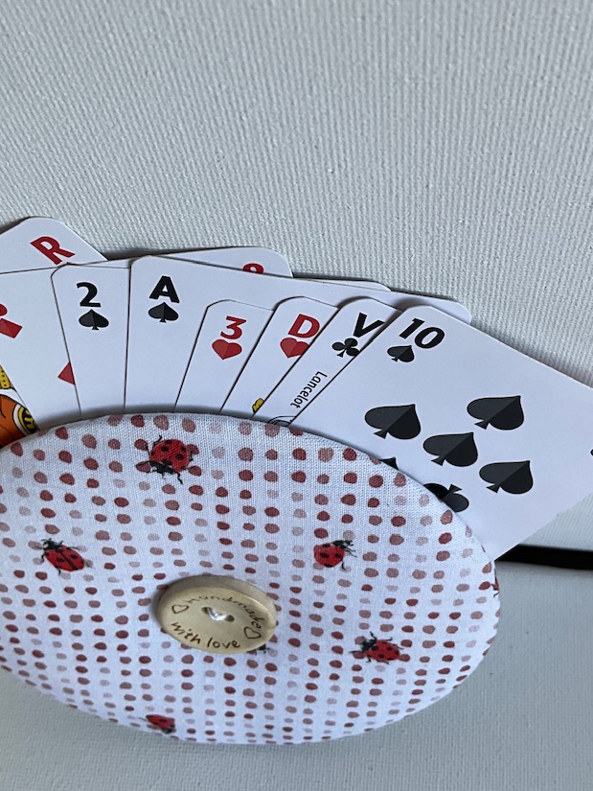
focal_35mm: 45
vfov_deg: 41.8
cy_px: 295
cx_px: 352
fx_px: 1028
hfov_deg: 32.1
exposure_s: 1/100
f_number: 1.8
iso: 25
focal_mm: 3
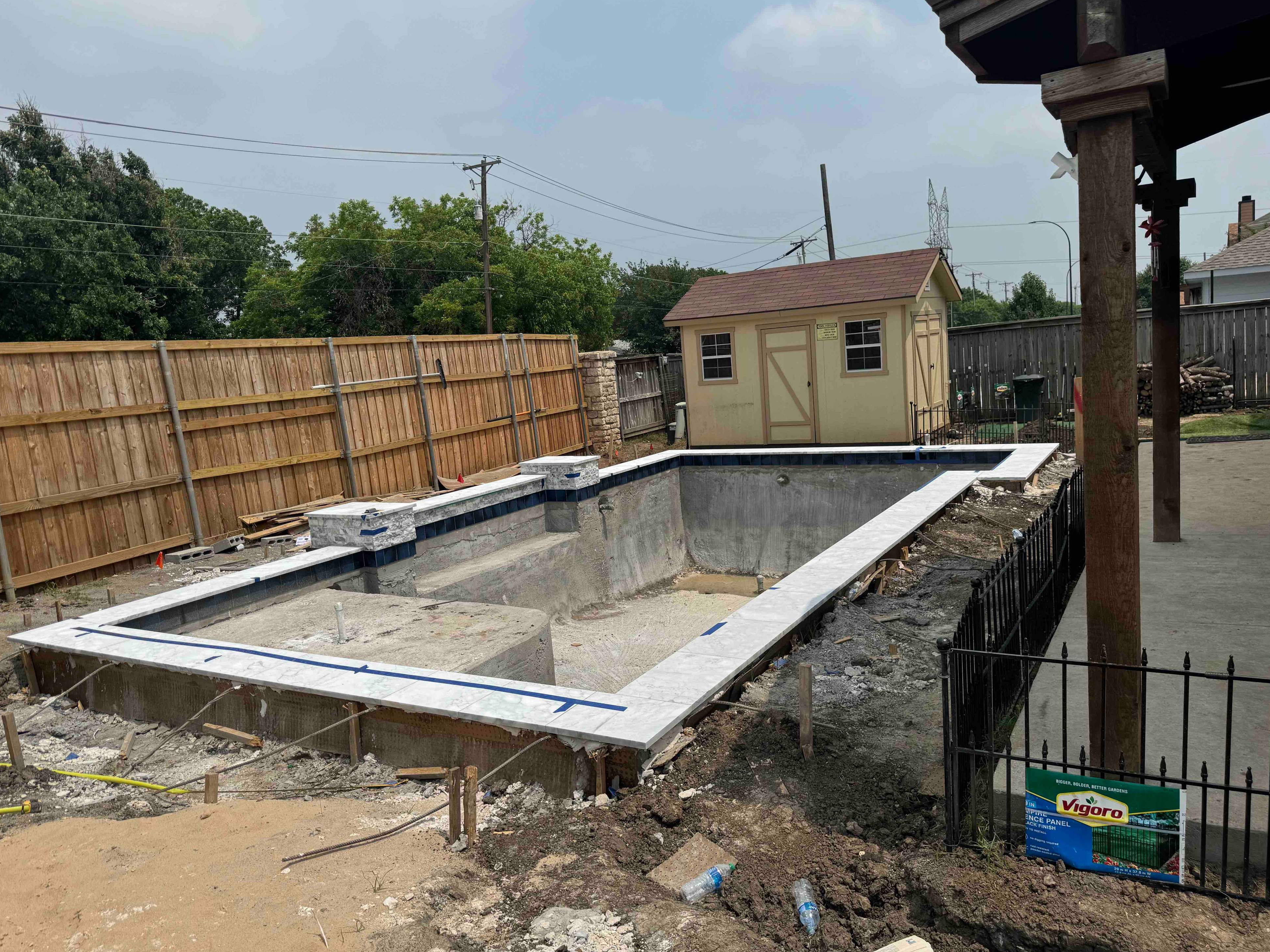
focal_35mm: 25
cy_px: 474
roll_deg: +2.0
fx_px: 917
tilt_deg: -7.8
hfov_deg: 69.4
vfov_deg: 54.9
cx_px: 659
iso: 80
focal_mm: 6.76
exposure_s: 1/9009
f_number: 1.78
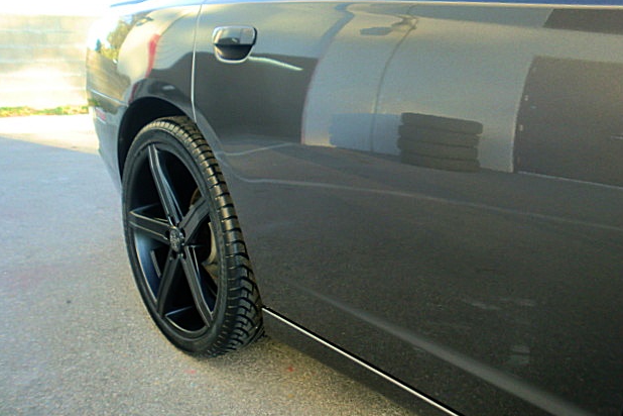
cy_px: 182
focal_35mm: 28
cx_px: 321
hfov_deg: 65.5
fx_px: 485
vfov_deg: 46.3
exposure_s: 1/60
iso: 80
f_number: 2.6
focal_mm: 4.65
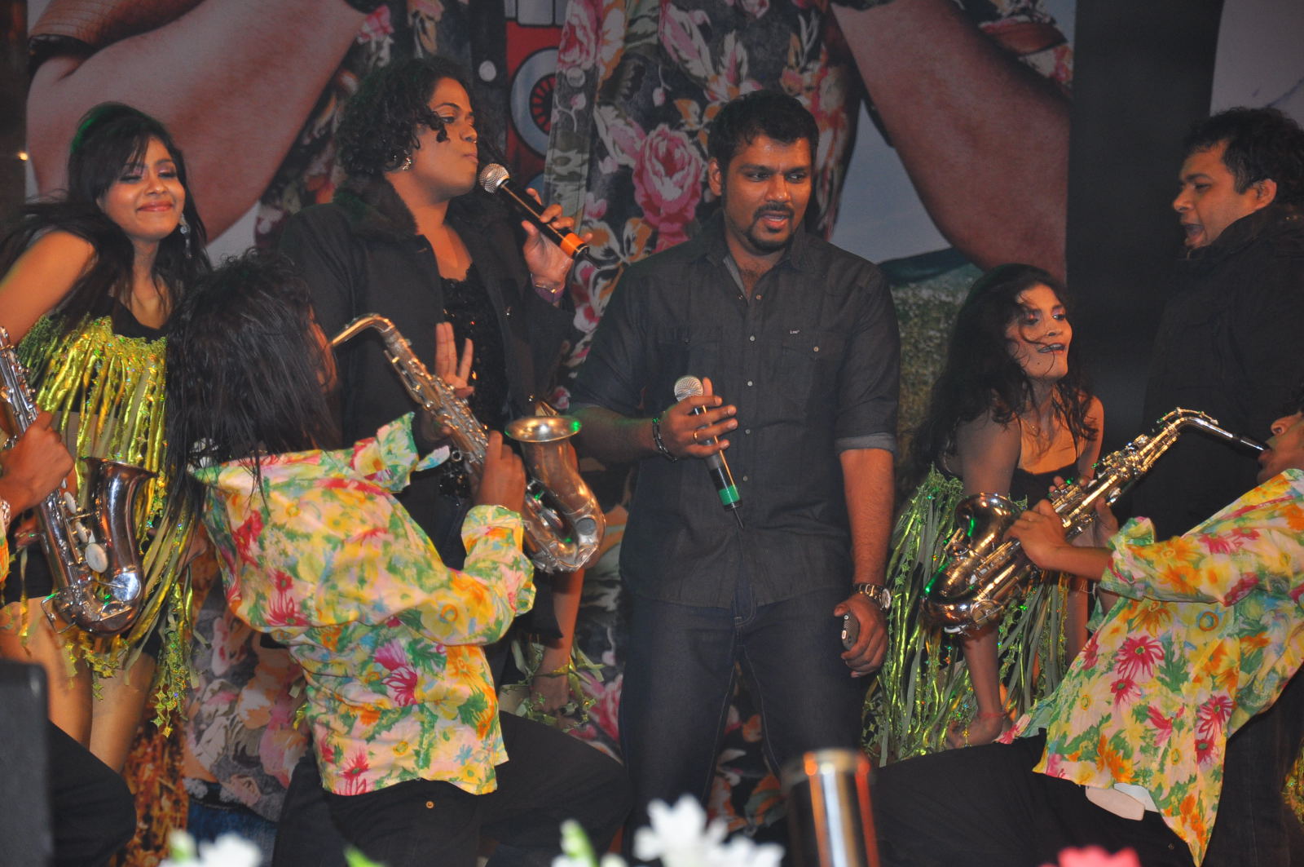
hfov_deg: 13.1
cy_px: 434
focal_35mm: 158
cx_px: 652
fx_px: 5699
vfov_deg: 8.7
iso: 640
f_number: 7.1
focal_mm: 105
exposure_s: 1/100
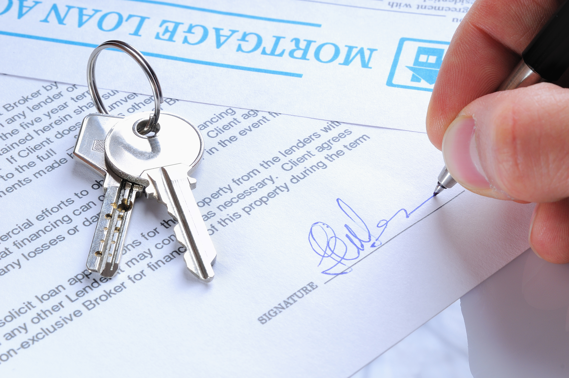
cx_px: 284
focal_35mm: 105
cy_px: 189
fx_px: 1658
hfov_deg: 19.5
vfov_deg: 13.0
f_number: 18
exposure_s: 1/250
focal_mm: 70
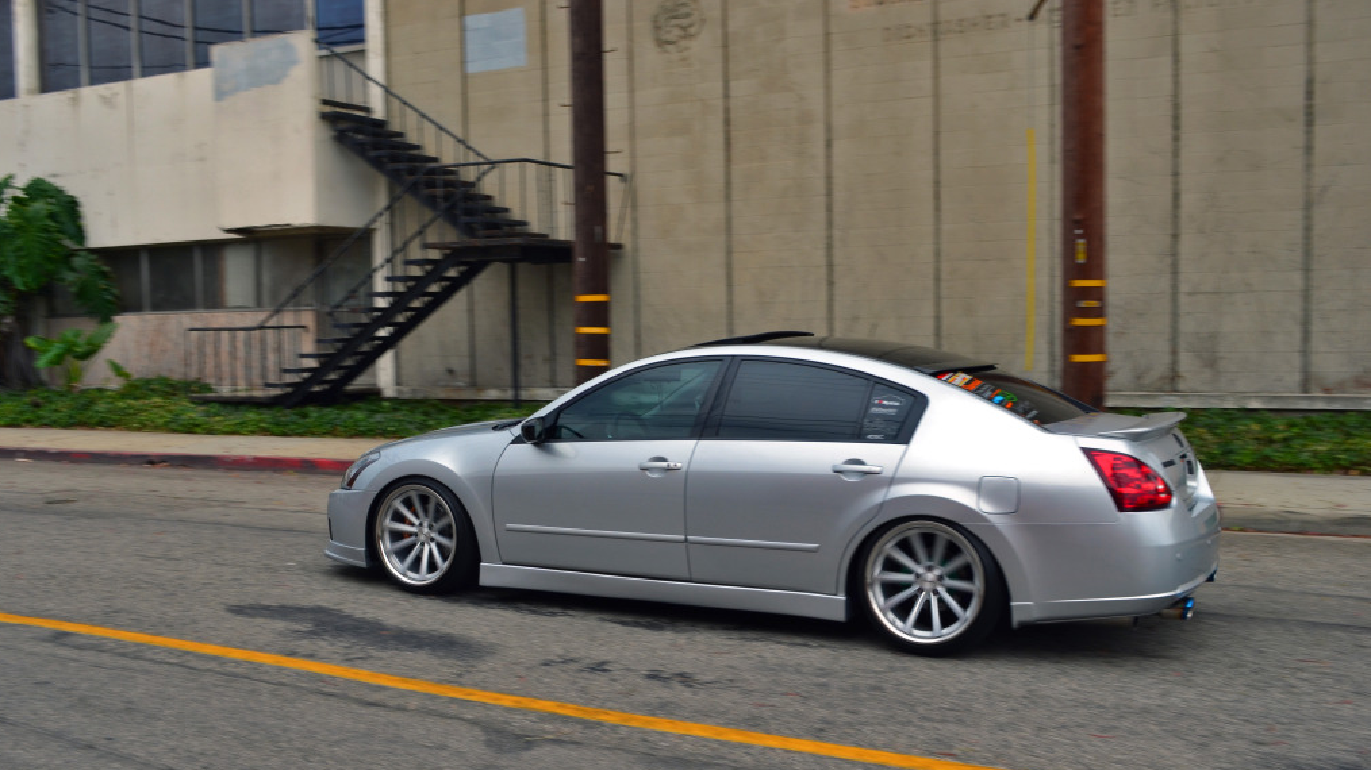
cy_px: 444
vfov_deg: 31.1
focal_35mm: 38
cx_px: 683
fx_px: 1381
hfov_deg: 52.8
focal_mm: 24
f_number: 10
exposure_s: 1/60
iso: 200
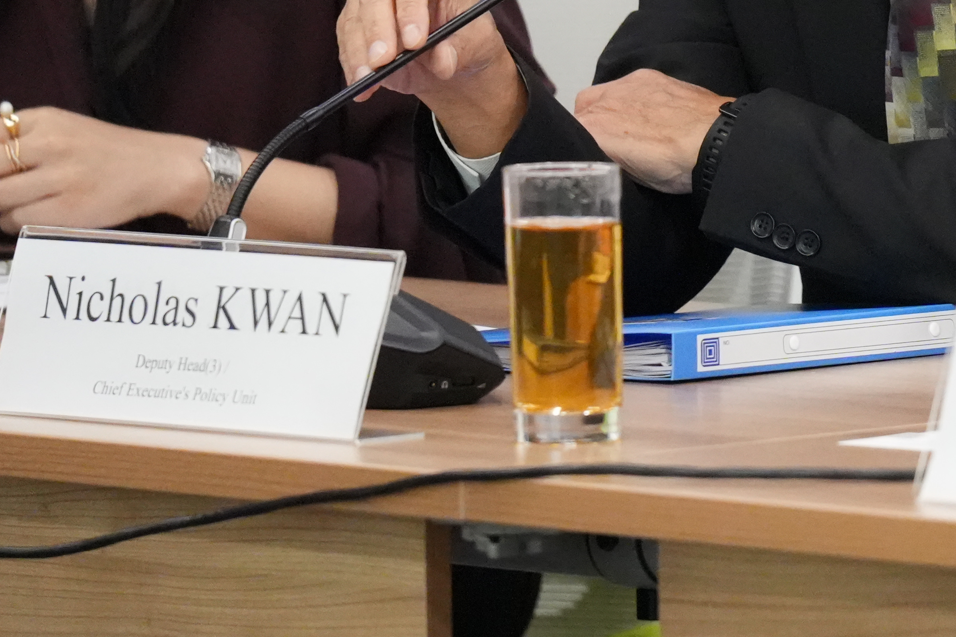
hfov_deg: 3.5
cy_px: -29
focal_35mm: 583
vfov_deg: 2.4
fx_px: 15482
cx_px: 1024
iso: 12800
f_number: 4
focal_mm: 200
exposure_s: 1/320
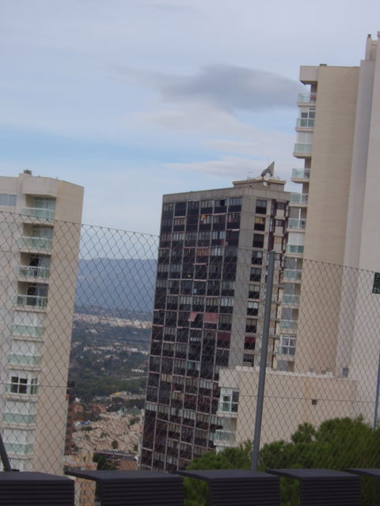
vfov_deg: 22.5
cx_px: 190
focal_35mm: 87
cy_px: 253
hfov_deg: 17.0
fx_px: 1273
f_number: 9.5
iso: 50
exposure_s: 1/92
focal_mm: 22.74
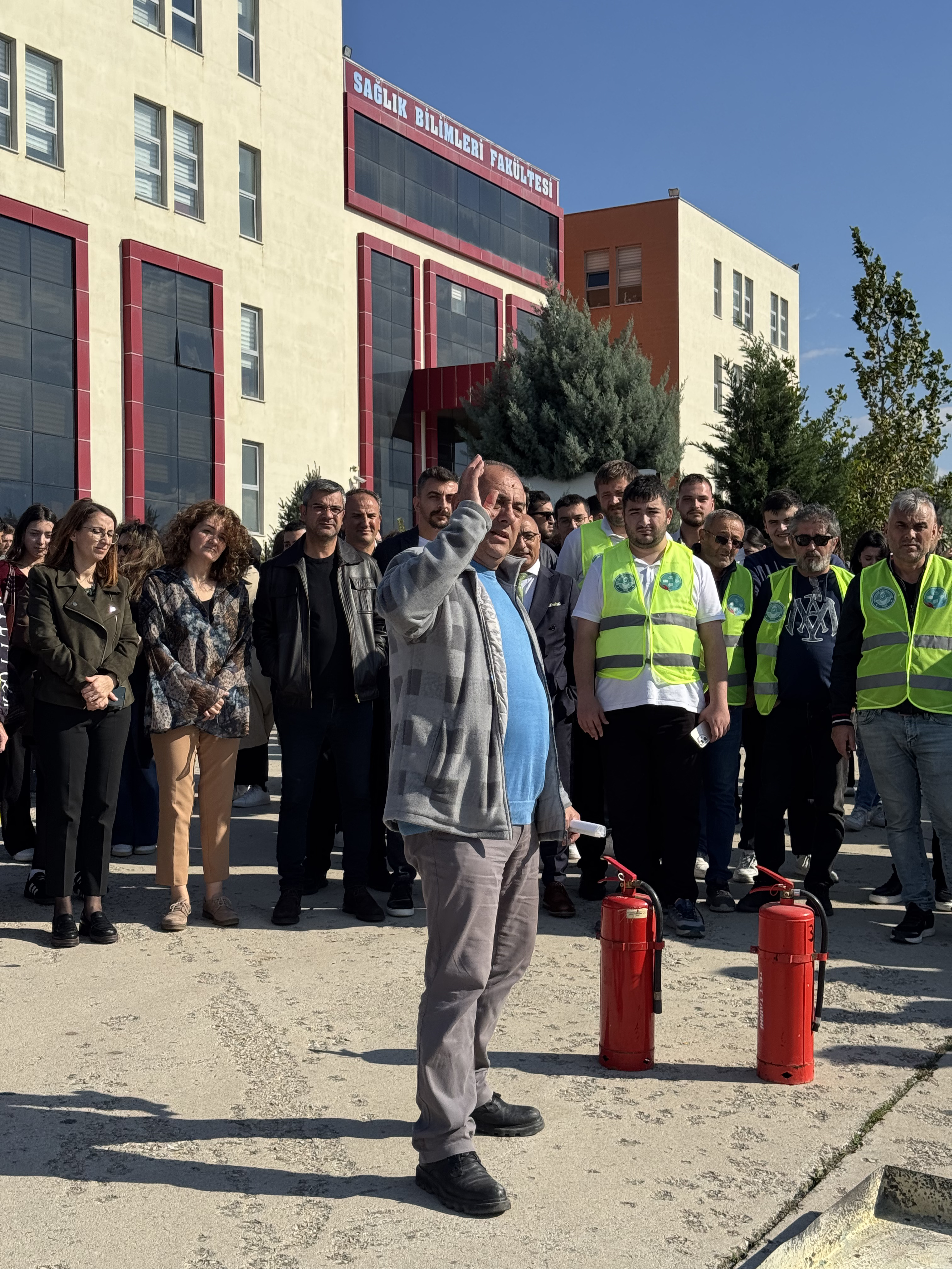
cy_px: 634
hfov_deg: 30.3
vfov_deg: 39.7
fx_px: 1760
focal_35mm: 48
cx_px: 476
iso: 64
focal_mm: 6.76
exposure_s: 1/5376
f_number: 1.78
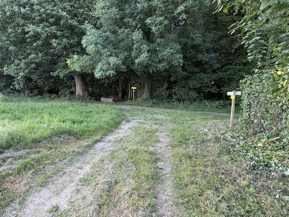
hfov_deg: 71.6
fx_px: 200
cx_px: 144
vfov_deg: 56.8
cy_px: 108
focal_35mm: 24
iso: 125
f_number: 1.78
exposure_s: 1/121
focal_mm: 6.76
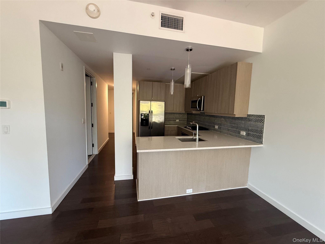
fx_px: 131
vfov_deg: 85.7
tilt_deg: -4.7
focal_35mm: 14
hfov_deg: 102.1
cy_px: 122
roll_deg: -3.7
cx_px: 162
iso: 320
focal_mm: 2.22
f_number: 2.2
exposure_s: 1/120
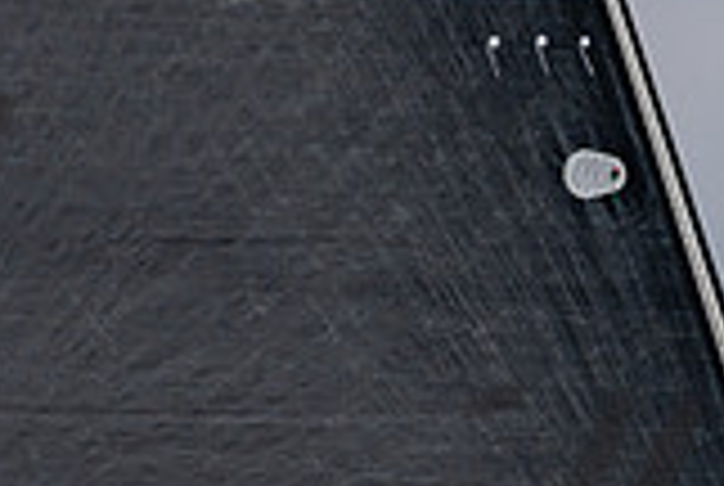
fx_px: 8684
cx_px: 58
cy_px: 605
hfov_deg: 4.8
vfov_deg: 3.2
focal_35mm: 431
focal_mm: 120
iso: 250
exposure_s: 1/1250
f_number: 6.3
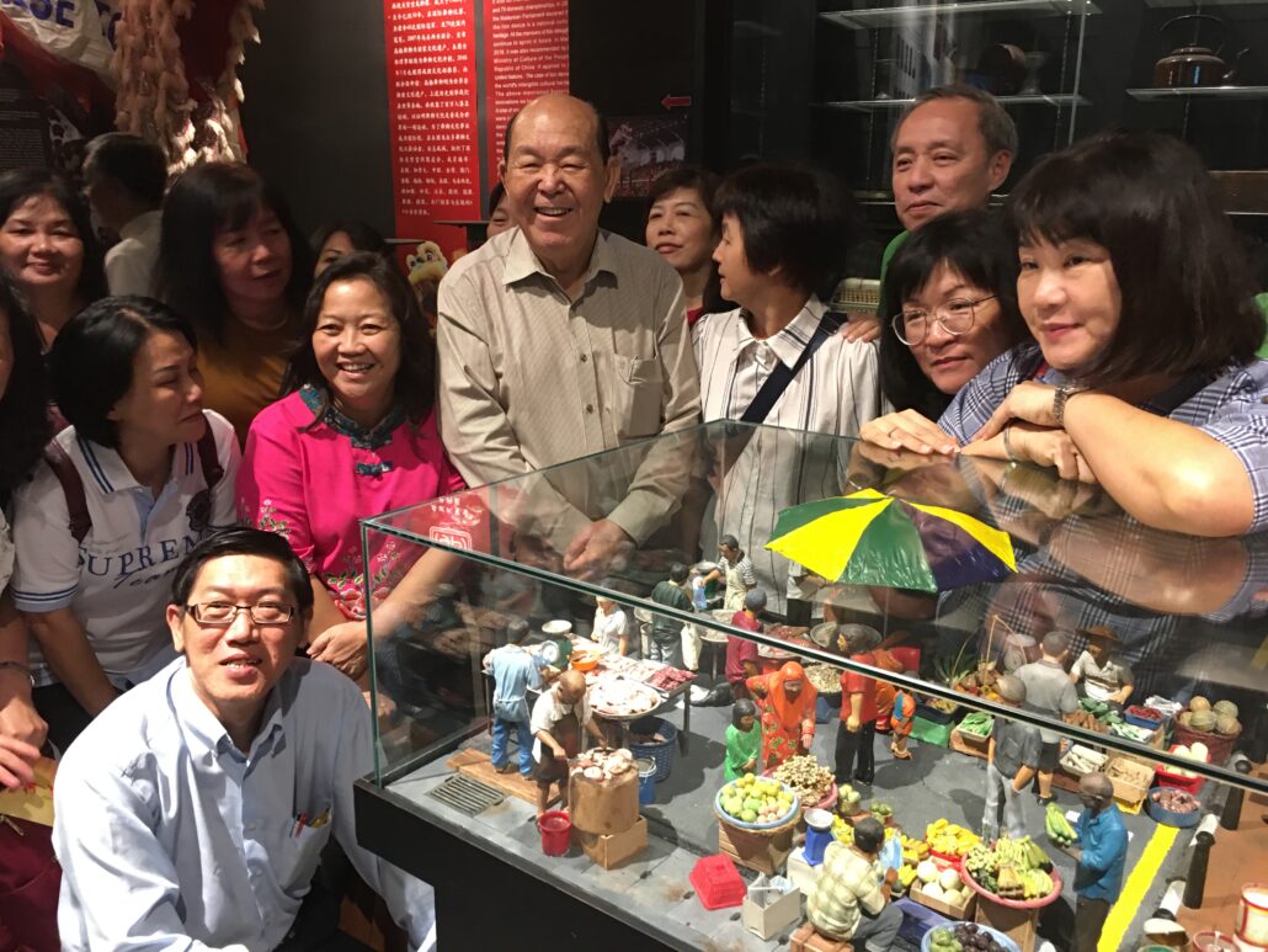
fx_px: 1063
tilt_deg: -13.7
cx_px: 634
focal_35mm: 29
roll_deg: +0.3
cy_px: 476
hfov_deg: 61.6
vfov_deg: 48.2
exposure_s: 1/10
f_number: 2.2
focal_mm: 4.15
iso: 80
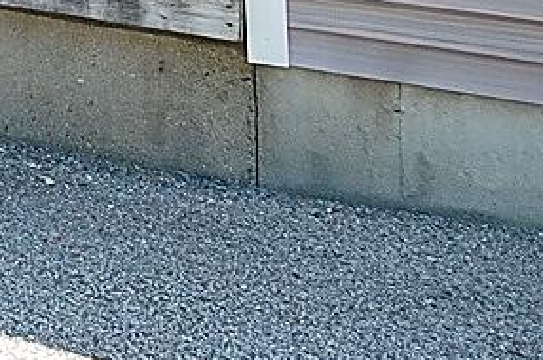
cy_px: -394
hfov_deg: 16.5
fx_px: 1190
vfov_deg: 14.1
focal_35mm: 79
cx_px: -644
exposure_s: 1/160
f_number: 6.3
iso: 200
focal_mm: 10
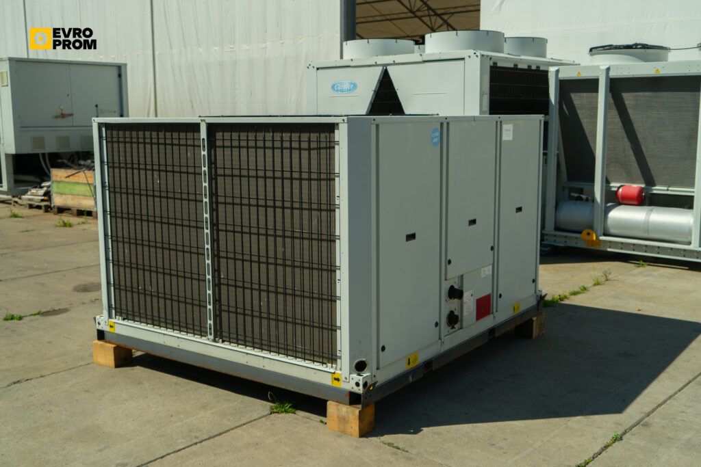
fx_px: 740
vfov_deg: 35.1
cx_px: 350
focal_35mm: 38
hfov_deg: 50.7
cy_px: 234
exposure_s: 1/200
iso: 100
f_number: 5
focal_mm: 38
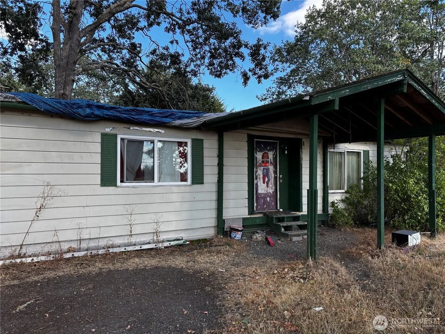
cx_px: 222
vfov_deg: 53.1
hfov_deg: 67.3
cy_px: 167
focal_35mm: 26
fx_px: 334
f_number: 1.6
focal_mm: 5.96
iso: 50
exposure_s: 1/361
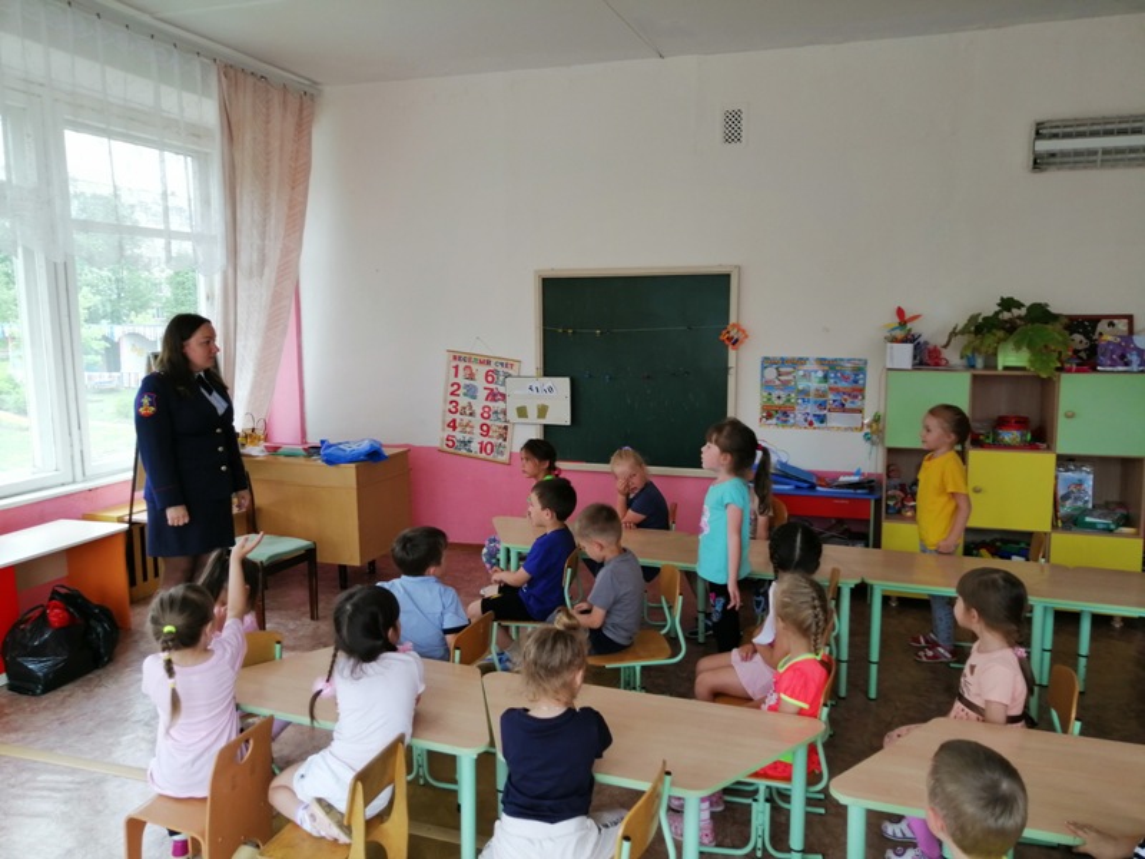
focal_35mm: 27
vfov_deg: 51.4
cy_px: 430
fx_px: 893
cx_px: 572
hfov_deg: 65.3
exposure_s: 1/100
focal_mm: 3.88
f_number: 1.8
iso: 50
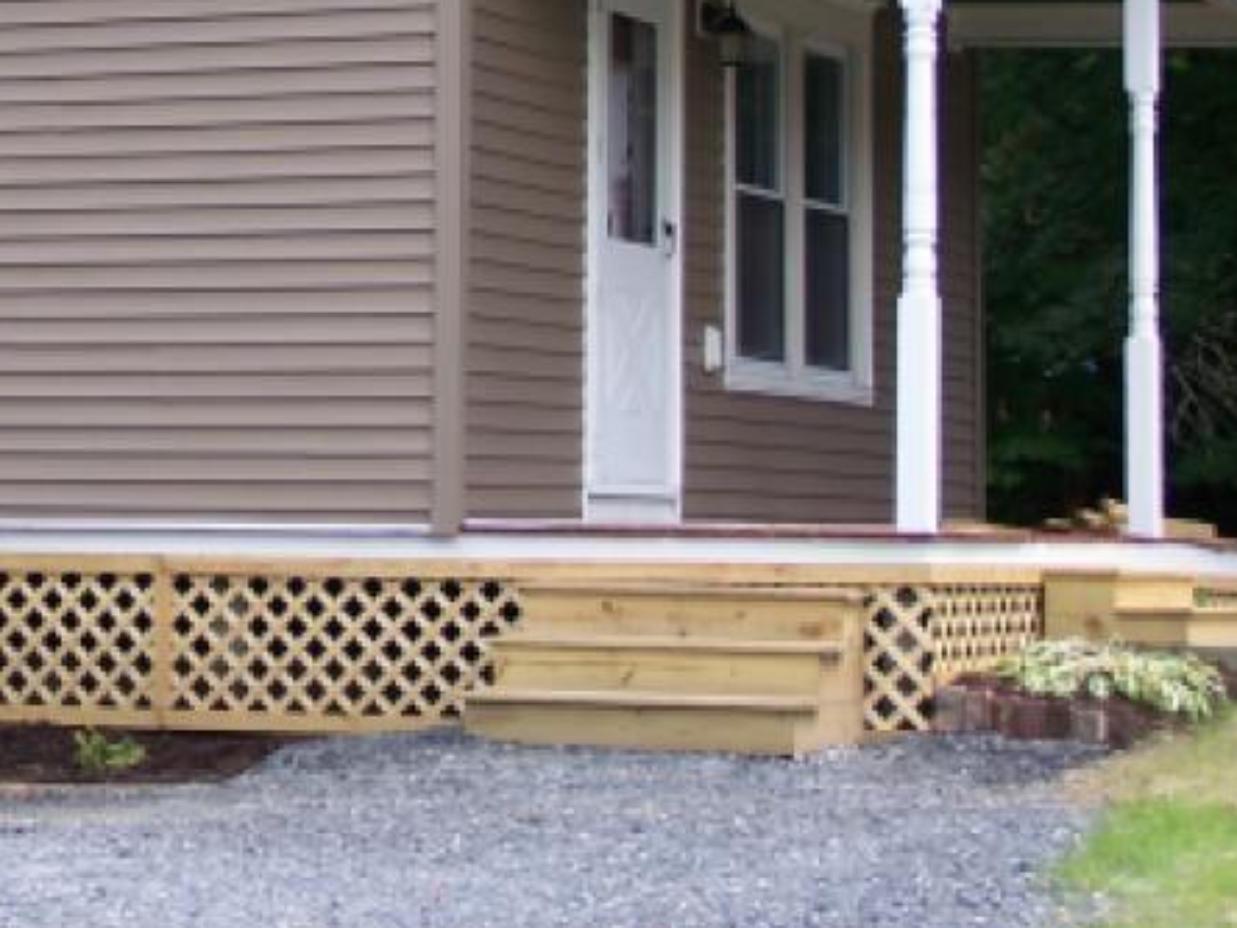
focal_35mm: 136
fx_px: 4860
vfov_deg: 10.8
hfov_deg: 14.3
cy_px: 32
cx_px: 61
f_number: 3.1
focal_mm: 9.8
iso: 80
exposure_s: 1/200
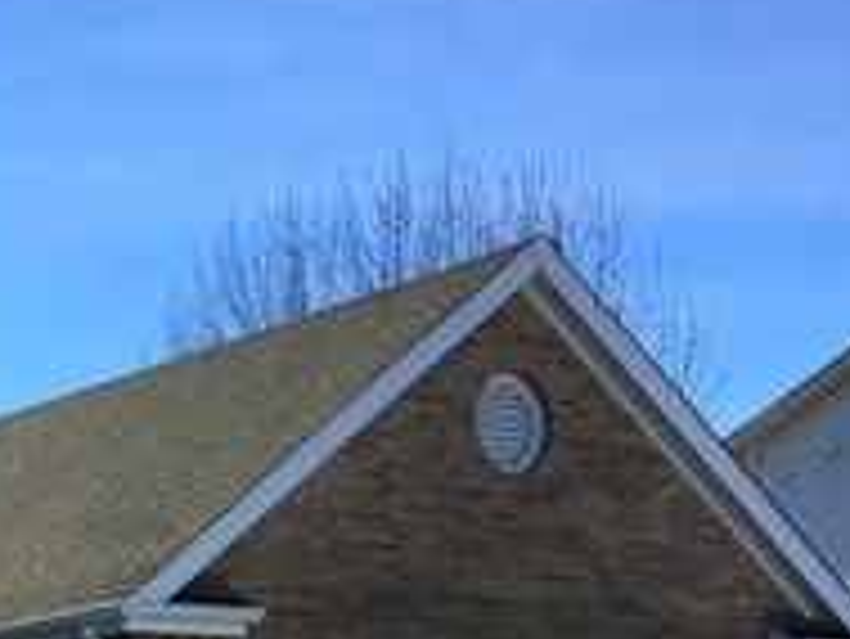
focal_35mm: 98
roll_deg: +1.5
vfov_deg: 14.2
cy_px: 940
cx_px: -346
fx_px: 2408
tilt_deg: +0.2
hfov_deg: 18.2
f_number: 2.2
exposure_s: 1/2326
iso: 32
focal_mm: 4.15
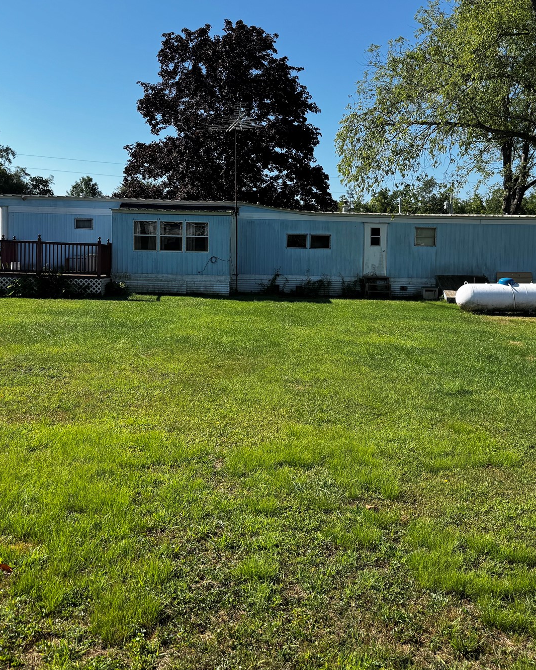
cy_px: 285
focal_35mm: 36
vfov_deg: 50.1
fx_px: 714
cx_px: 276
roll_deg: -0.8
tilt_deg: -3.0
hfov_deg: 41.1
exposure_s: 1/2959
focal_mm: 6.76
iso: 80
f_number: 1.78
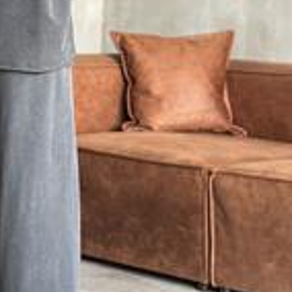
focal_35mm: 127
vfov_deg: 13.5
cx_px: -4
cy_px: -23
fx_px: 1212
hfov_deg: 13.5
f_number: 1.78
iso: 400
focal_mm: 6.86
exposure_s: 1/60
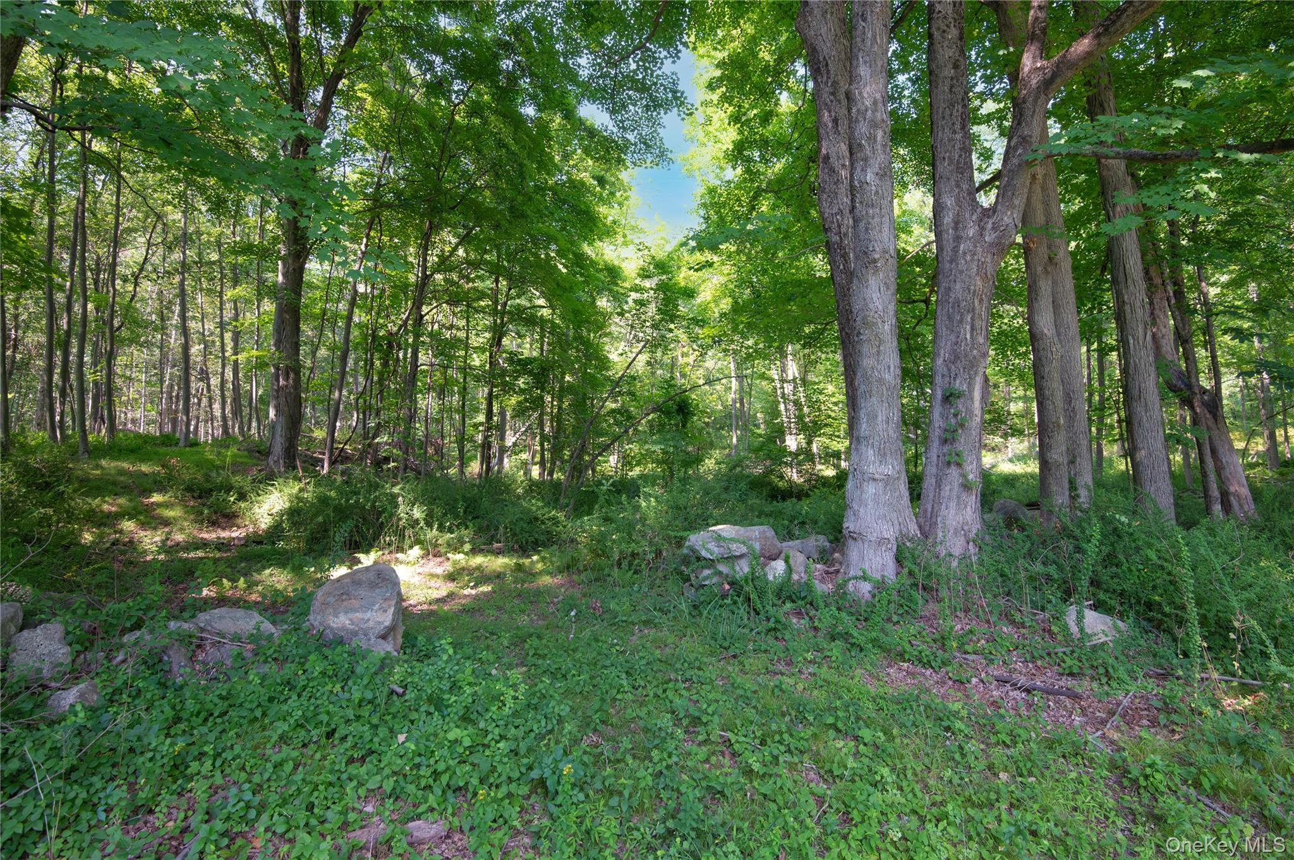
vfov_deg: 73.7
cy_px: 430
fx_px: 575
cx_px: 647
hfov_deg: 96.8
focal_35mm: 16
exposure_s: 1/750
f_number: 8
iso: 5000
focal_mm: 16
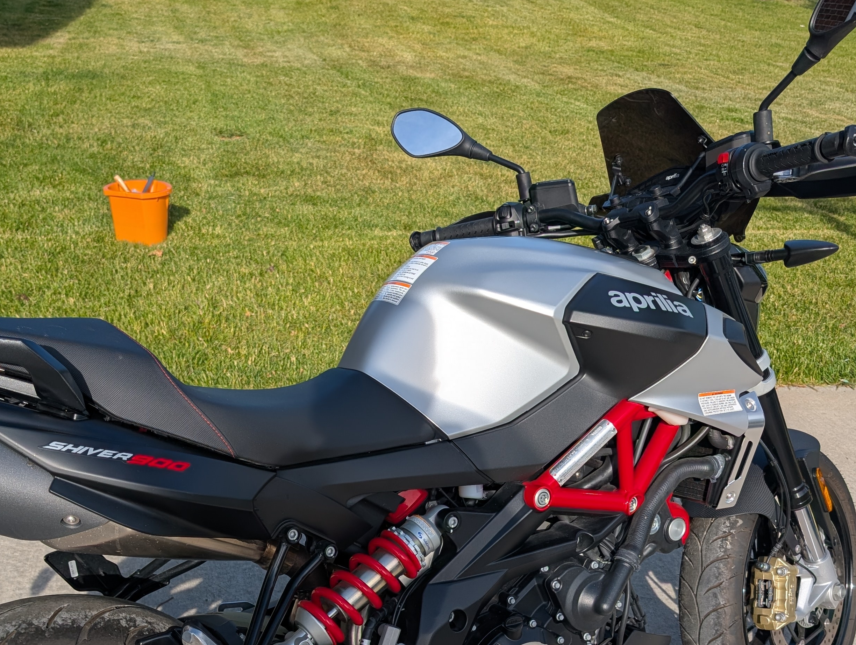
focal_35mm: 40
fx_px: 990
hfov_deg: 46.5
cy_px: 537
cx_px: 347
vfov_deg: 34.7
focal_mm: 6.9
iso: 20
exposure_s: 1/1058
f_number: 1.68
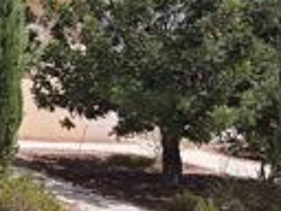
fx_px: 625
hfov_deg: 19.1
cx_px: -227
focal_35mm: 77
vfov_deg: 19.0
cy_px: 57
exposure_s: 1/731
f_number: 2.2
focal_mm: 2.16
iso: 50
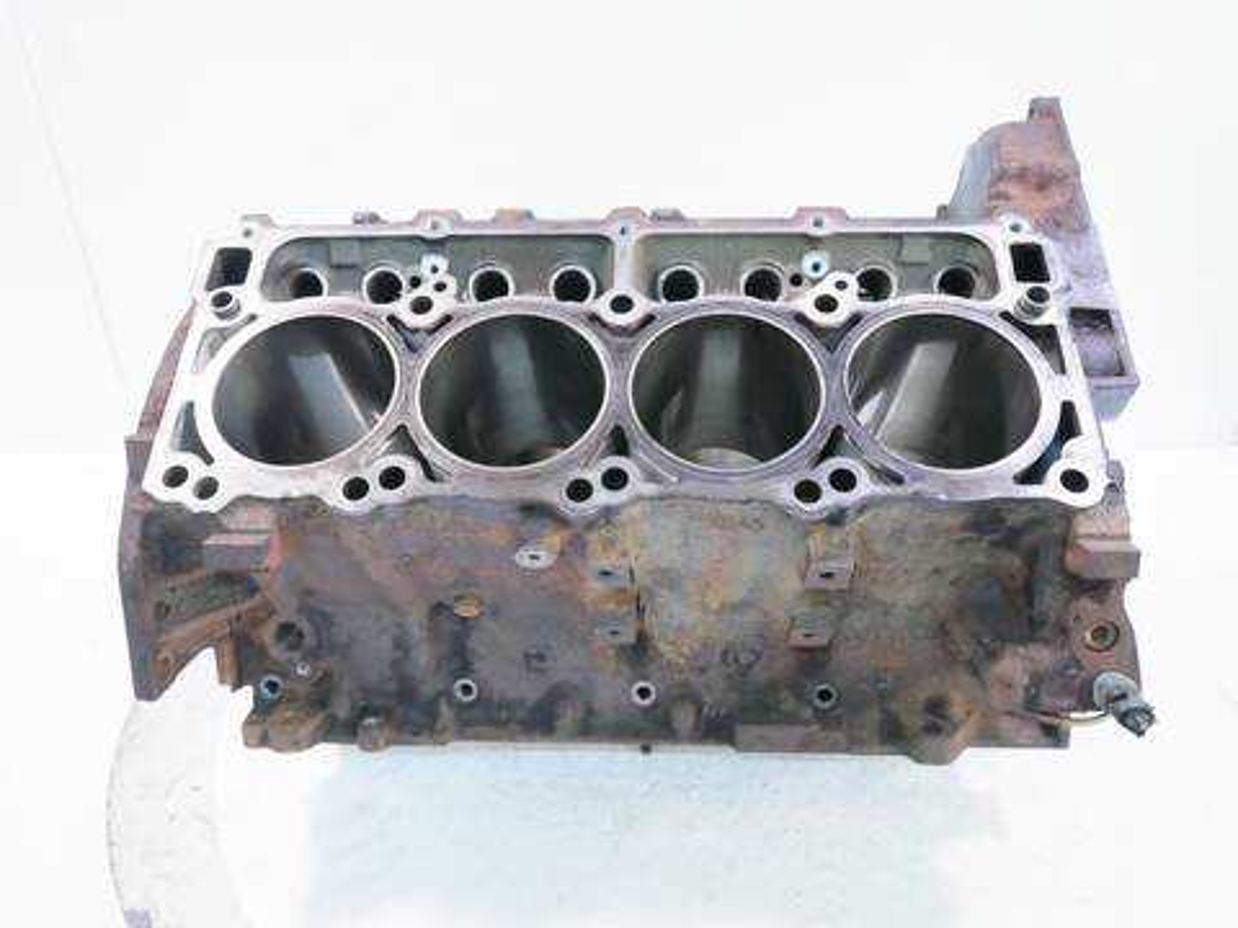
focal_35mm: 30
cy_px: 464
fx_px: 1073
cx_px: 619
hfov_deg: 60.0
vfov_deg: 46.8
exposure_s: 1/60
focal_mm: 15
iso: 800
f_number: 3.7
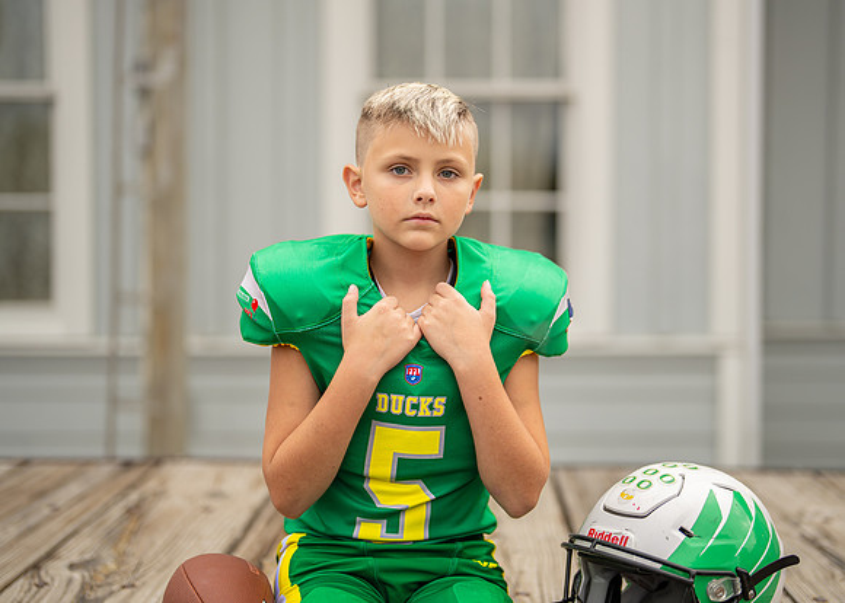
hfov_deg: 34.3
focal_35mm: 57
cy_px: 276
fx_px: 1371
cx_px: 440
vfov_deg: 24.8
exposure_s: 1/2500
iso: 125
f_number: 1.2
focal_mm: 50
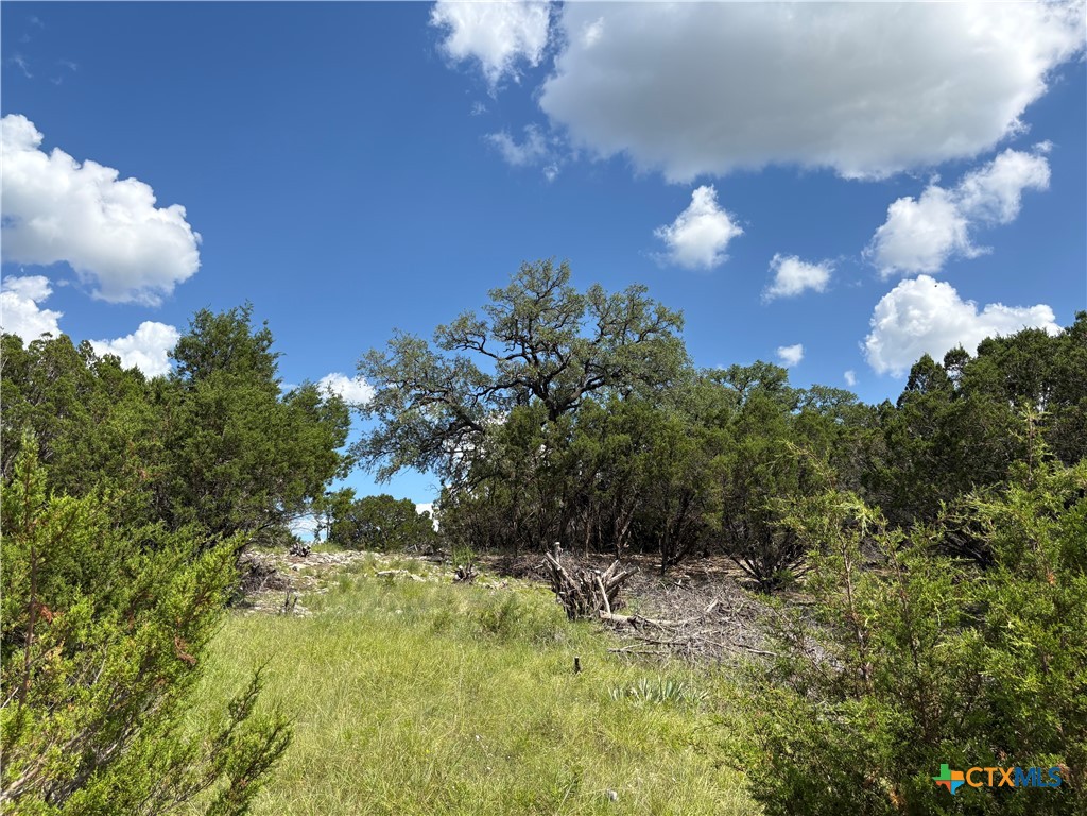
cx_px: 544
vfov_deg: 53.1
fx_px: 816
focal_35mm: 26
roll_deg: +1.7
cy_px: 408
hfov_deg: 67.3
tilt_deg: +14.8
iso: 50
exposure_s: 1/2985
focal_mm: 5.96
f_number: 1.6
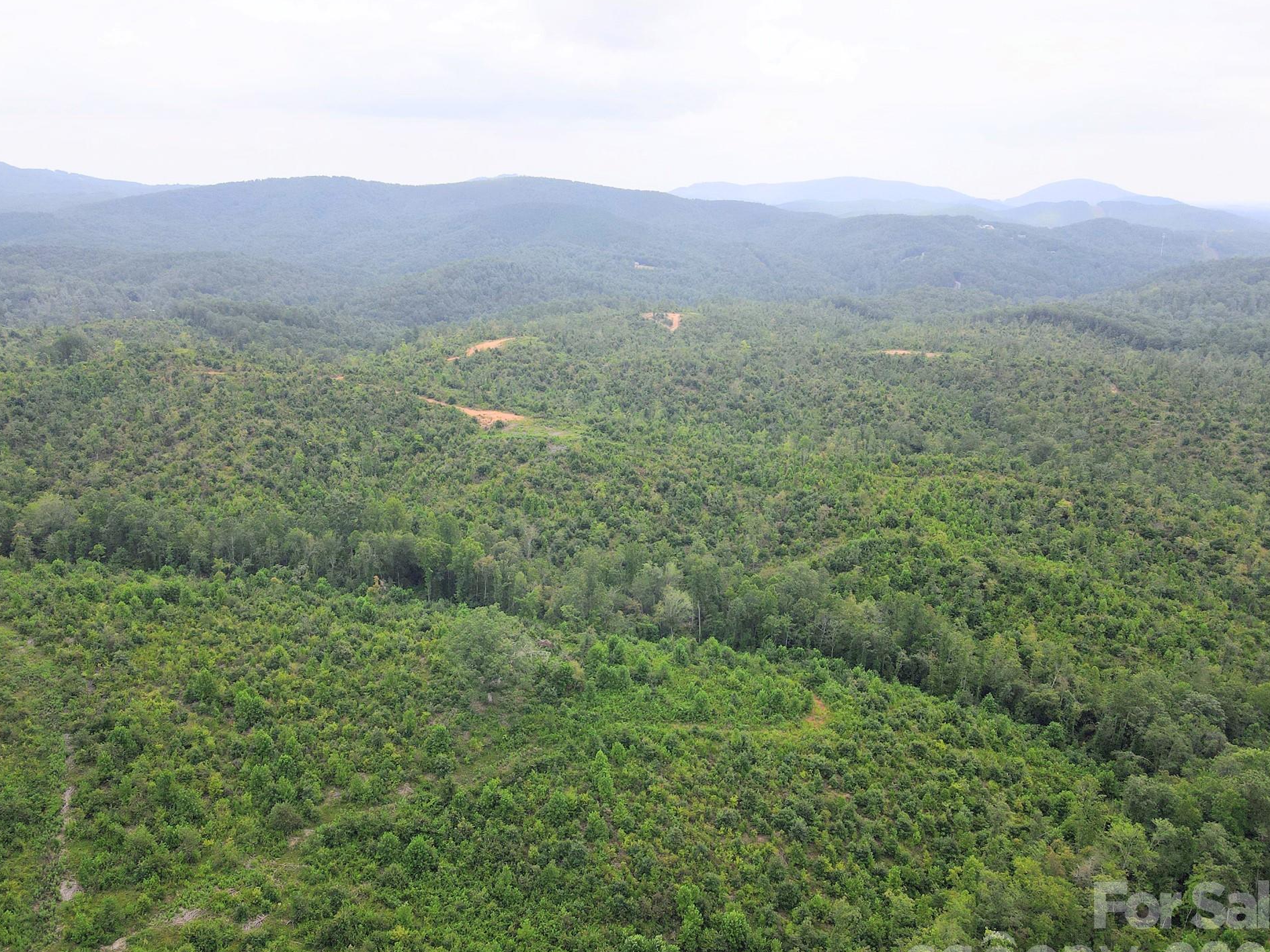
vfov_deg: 53.1
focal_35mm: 26
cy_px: 498
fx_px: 954
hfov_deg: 67.3
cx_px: 620
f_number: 2.8
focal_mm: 4.5
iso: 110
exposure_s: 1/500
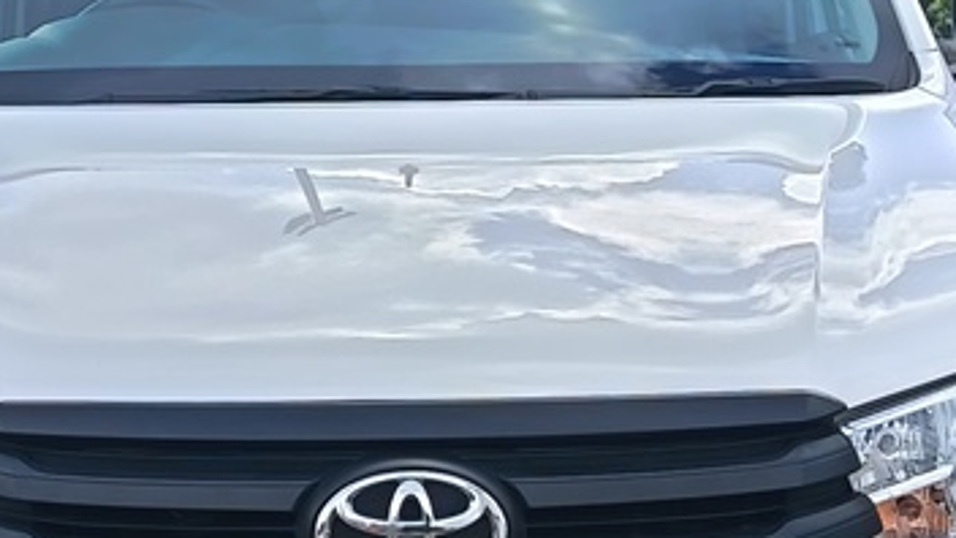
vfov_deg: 10.6
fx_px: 2890
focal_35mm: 114
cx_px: 492
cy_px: 397
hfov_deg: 18.8
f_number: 1.75
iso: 100
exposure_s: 1/433
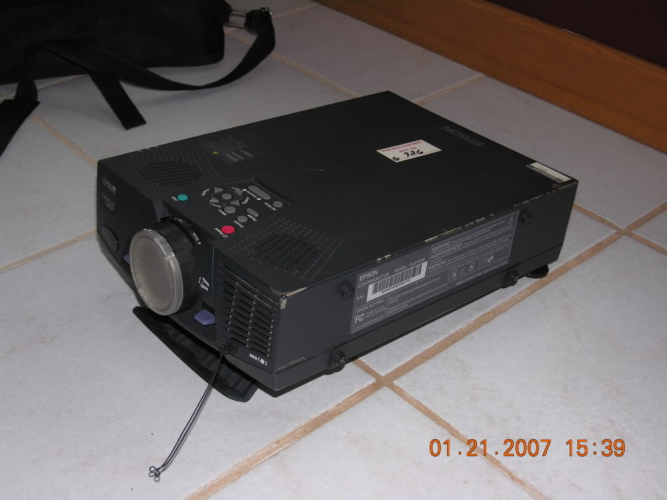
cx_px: 334
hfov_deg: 39.7
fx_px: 925
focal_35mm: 48
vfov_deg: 30.3
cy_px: 250
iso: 50
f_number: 3.5
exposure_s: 1/60.1
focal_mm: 12.3
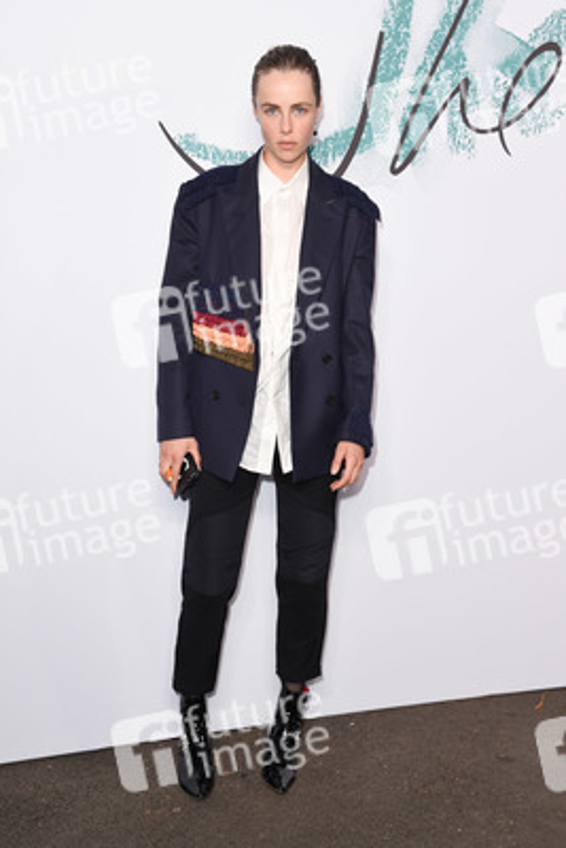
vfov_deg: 38.2
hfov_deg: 26.0
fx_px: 1225
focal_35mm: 52
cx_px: 283
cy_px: 424
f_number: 5.6
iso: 800
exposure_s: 1/250
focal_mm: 52
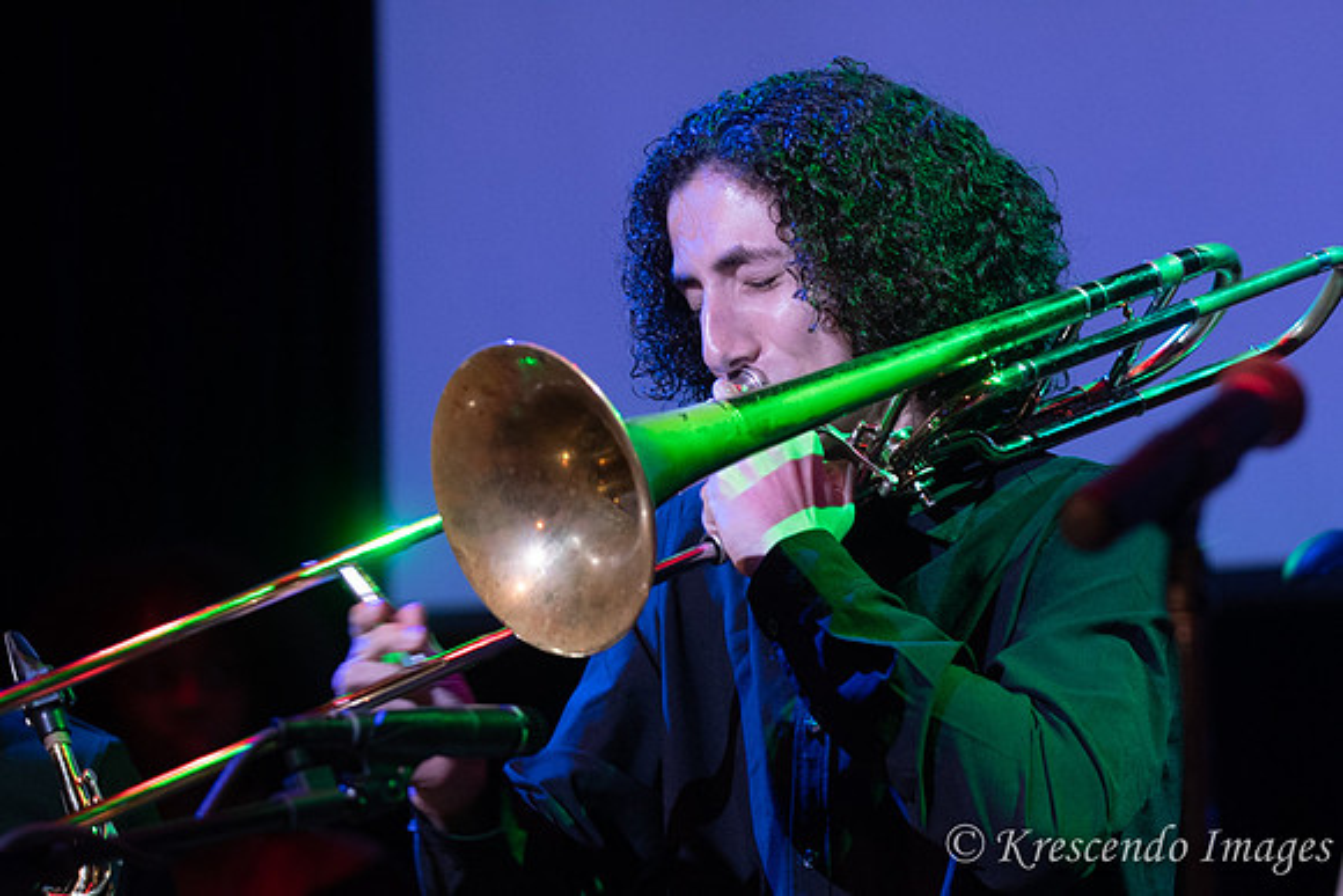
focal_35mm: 194
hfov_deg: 10.6
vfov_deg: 7.1
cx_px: 789
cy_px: 526
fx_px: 7231
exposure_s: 1/200
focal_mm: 110
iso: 1600
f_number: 2.8
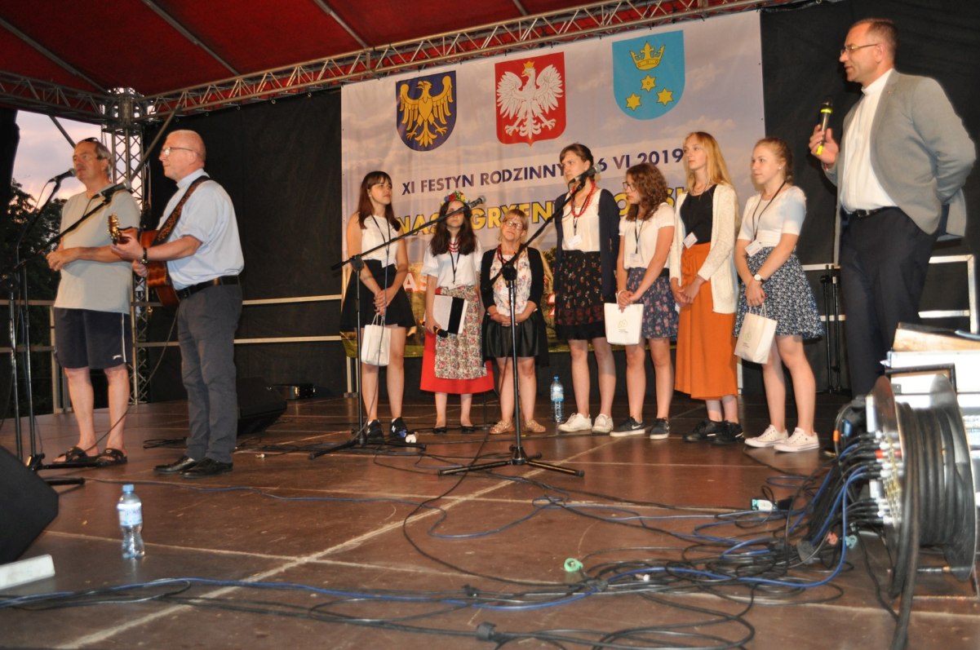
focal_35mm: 33
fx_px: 897
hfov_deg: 57.3
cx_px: 490
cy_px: 325
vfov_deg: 39.9
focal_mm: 22
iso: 800
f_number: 4
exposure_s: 1/60
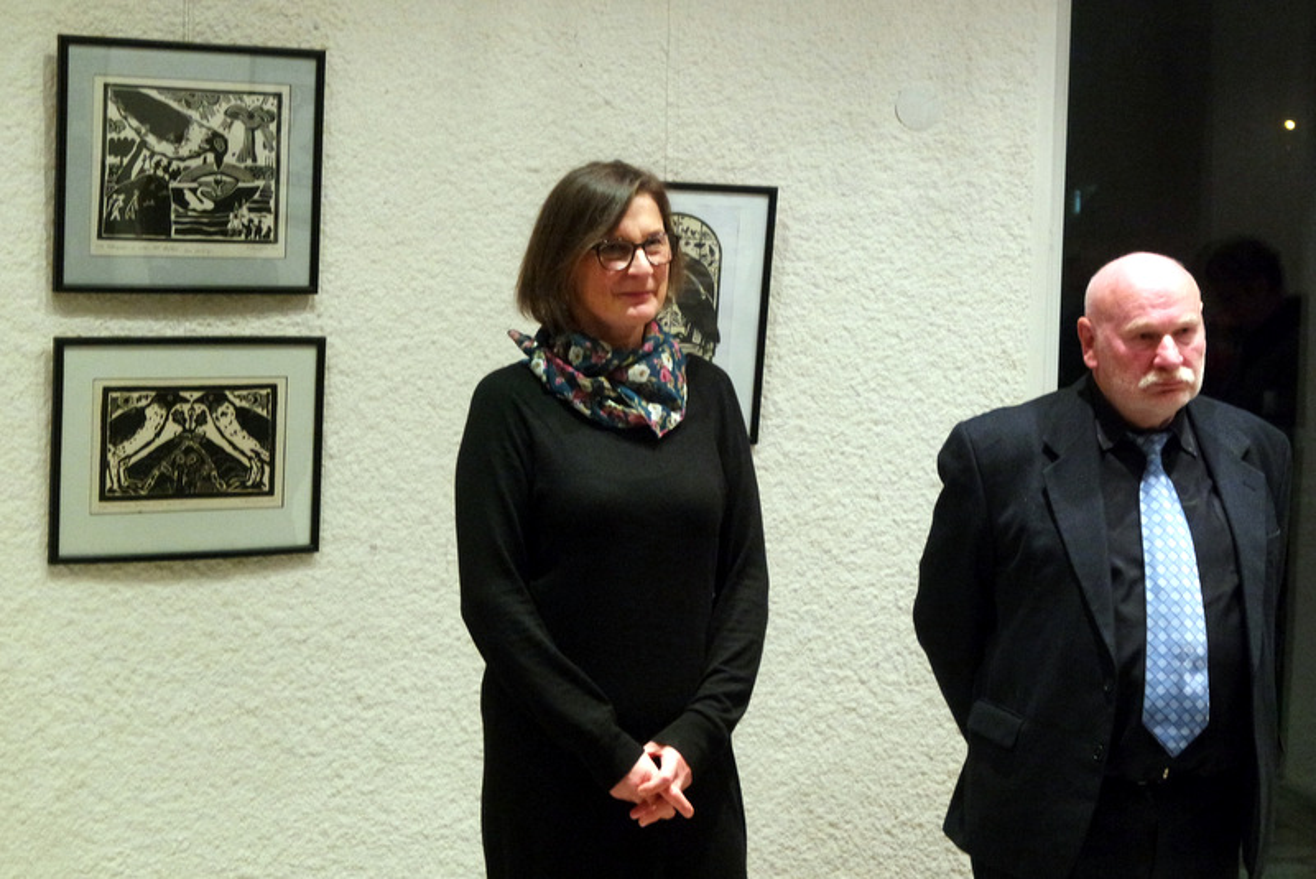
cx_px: 658
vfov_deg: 17.7
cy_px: 440
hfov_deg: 26.3
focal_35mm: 77
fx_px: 2816
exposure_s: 1/25
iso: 3200
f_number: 5.6
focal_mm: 50
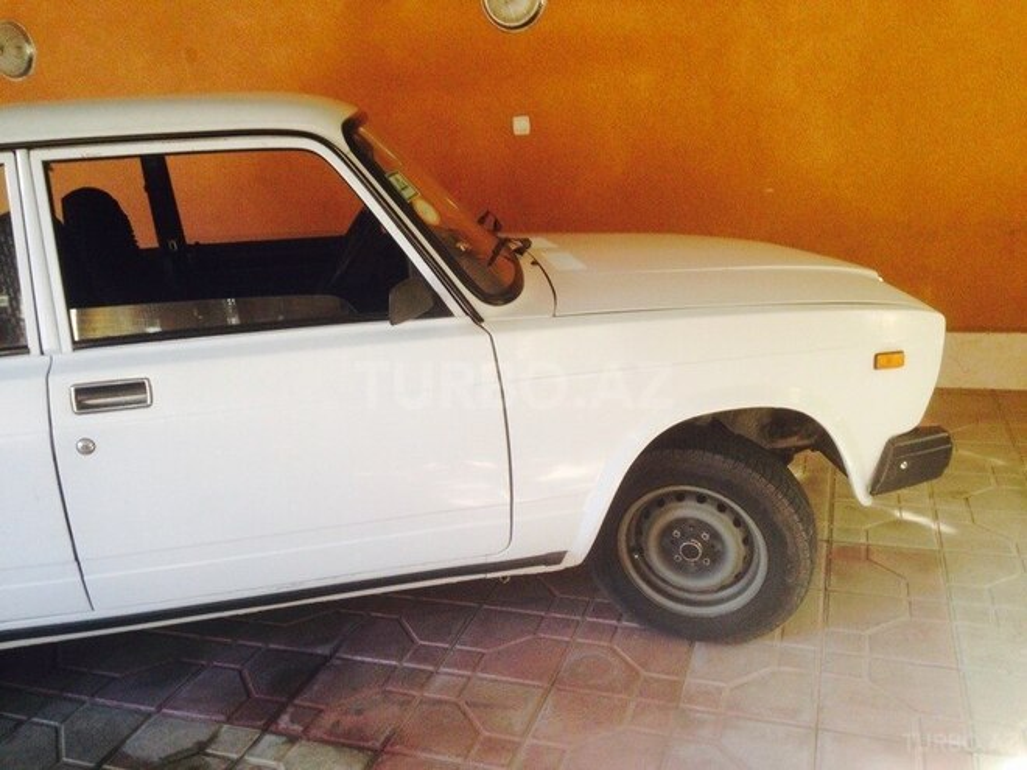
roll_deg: +1.8
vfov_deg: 42.9
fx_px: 979
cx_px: 514
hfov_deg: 55.4
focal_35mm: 33
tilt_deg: -15.4
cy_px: 385
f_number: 2.4
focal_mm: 4.12
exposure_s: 1/20
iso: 80
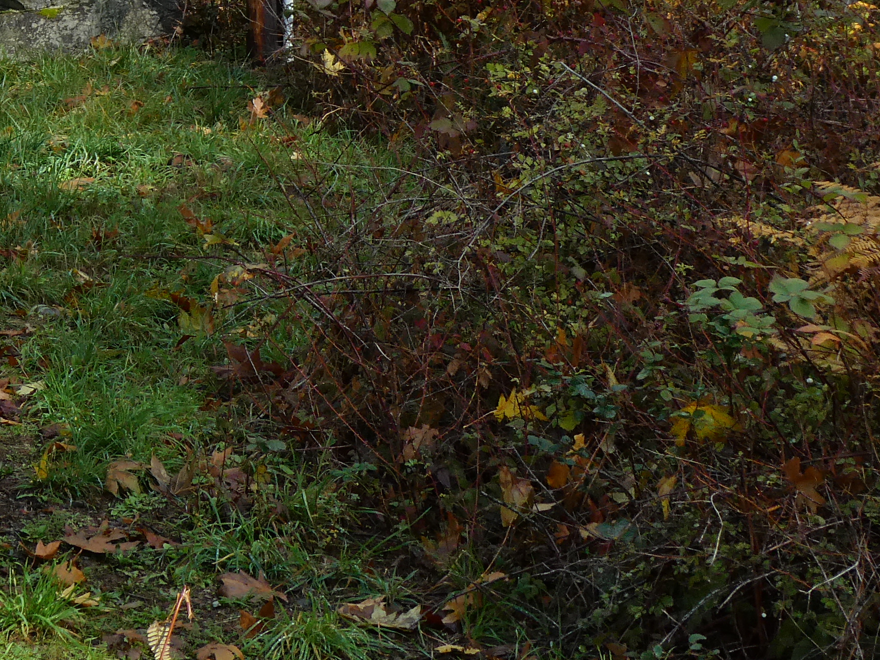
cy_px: -148
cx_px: 41
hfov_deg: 15.5
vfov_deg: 11.6
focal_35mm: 125
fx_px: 3177
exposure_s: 1/250
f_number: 4.1
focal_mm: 9
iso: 80
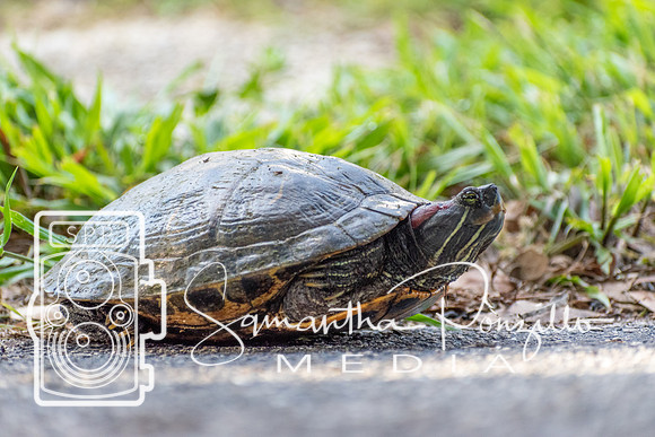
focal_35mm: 262
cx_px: 328
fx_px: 4777
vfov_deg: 5.2
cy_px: 218
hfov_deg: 7.8
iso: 1250
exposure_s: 1/500
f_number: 5
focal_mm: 175
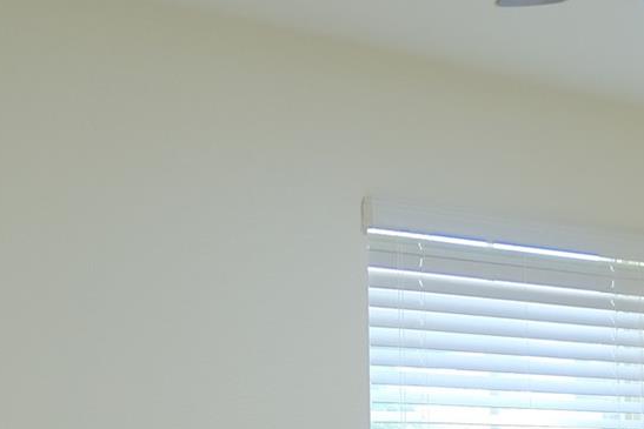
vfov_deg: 13.1
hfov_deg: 16.9
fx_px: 1807
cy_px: 575
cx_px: 1142
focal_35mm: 101
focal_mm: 18
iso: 500
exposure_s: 1/60
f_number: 2.8
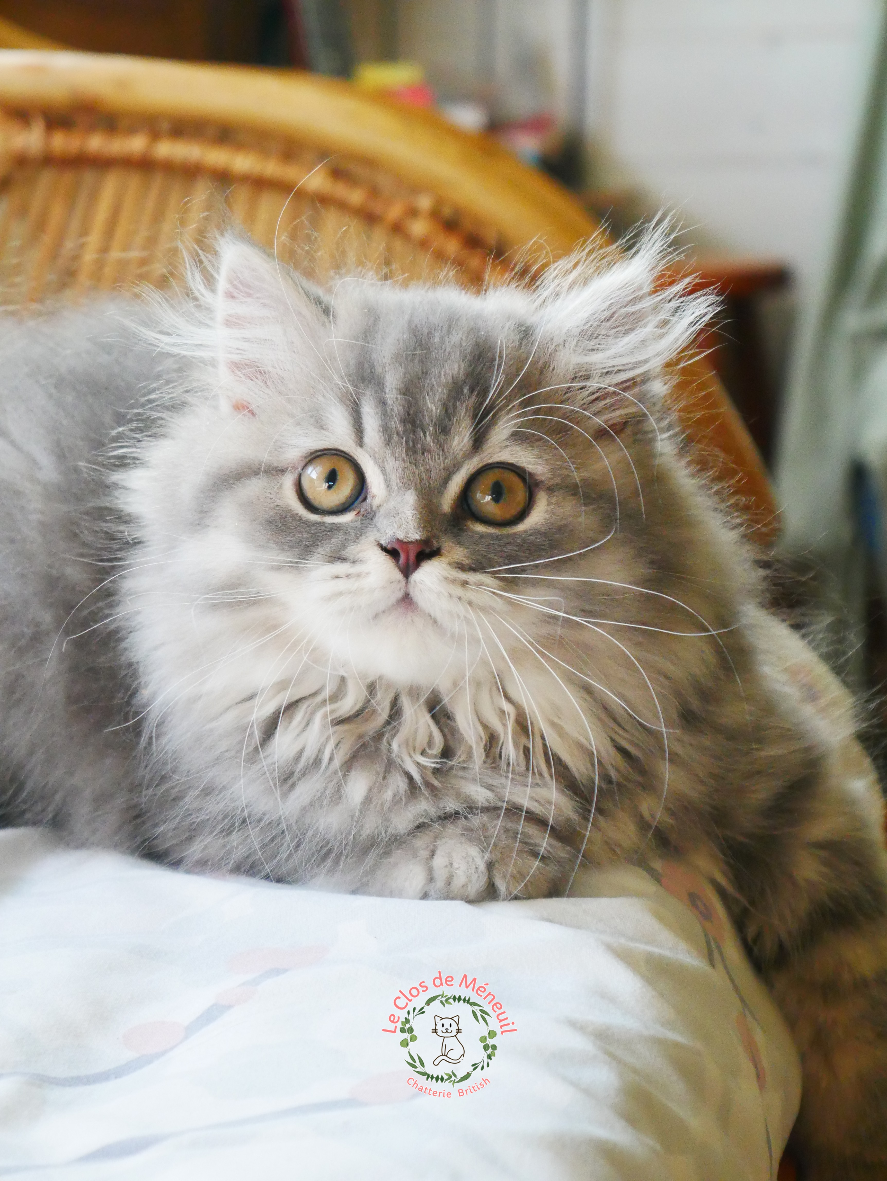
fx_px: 2731
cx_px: 444
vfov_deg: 24.4
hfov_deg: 18.4
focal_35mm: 80
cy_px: 590
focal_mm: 40
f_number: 6.3
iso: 3200
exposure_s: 1/200
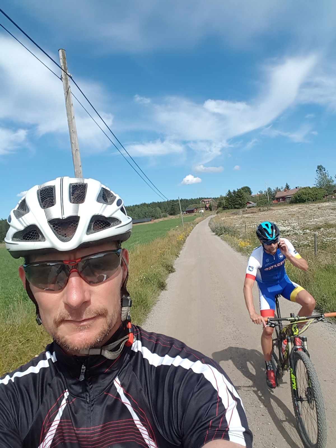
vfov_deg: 79.0
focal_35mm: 21
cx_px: 168
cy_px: 224
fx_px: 272
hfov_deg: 63.4
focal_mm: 2.1
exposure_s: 1/2160
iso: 50
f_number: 1.7
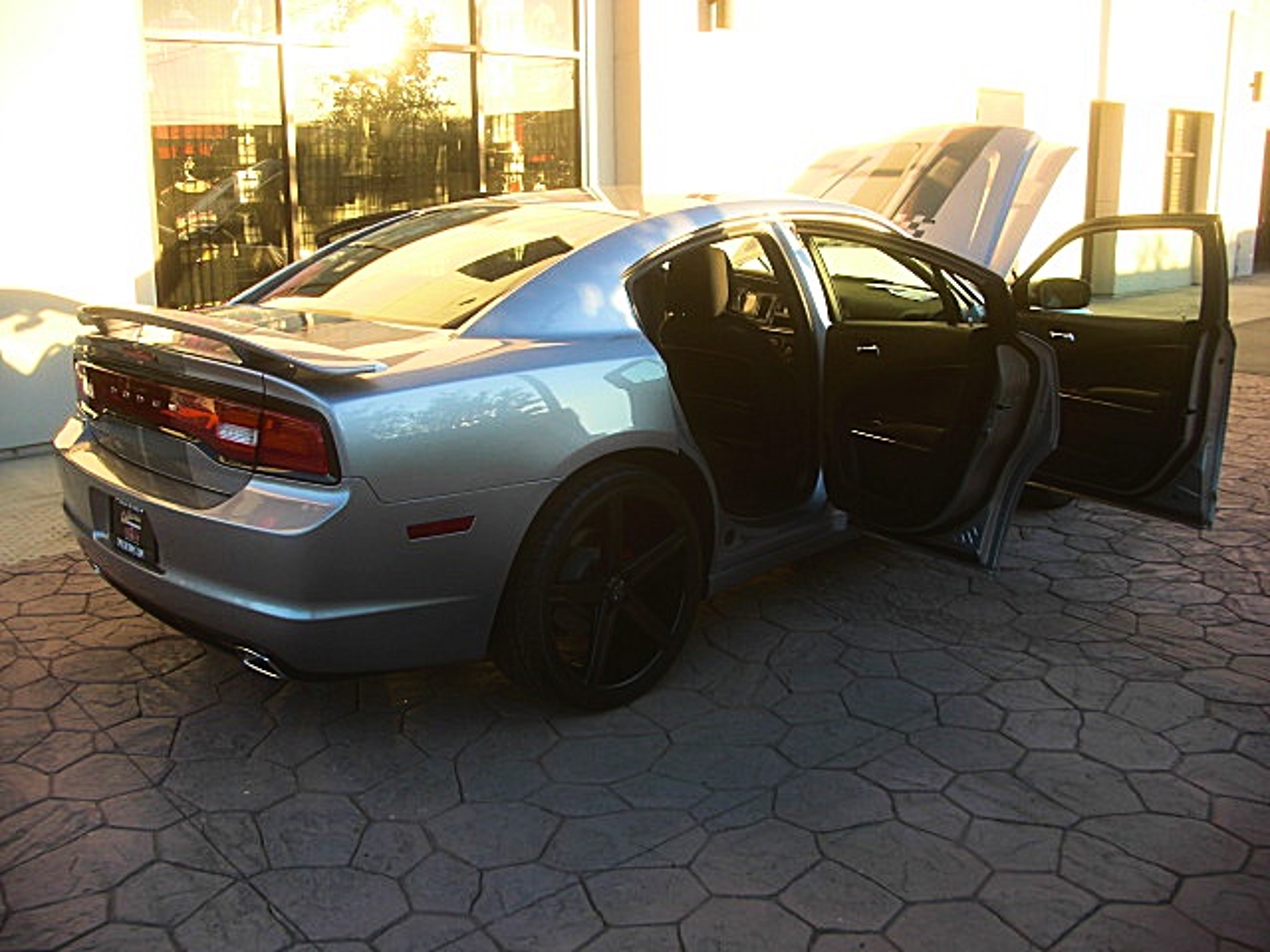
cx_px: 635
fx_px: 1321
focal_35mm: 36
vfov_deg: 39.7
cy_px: 476
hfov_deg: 51.4
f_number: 2.8
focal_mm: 6.3
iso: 50
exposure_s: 1/100
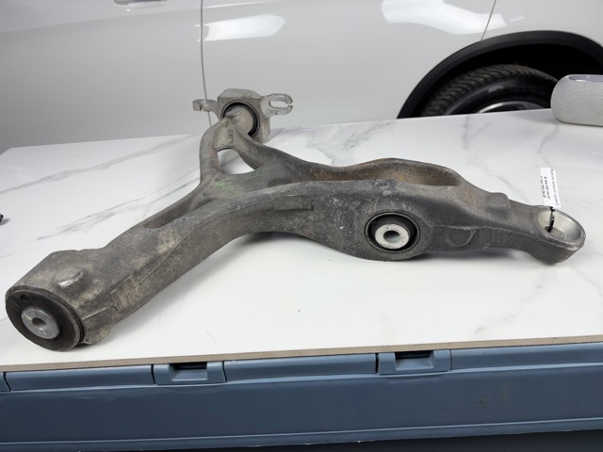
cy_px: 226
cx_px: 302
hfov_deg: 67.3
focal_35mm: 26
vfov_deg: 53.1
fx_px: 453
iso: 40
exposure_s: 1/166
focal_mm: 5.96
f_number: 1.6
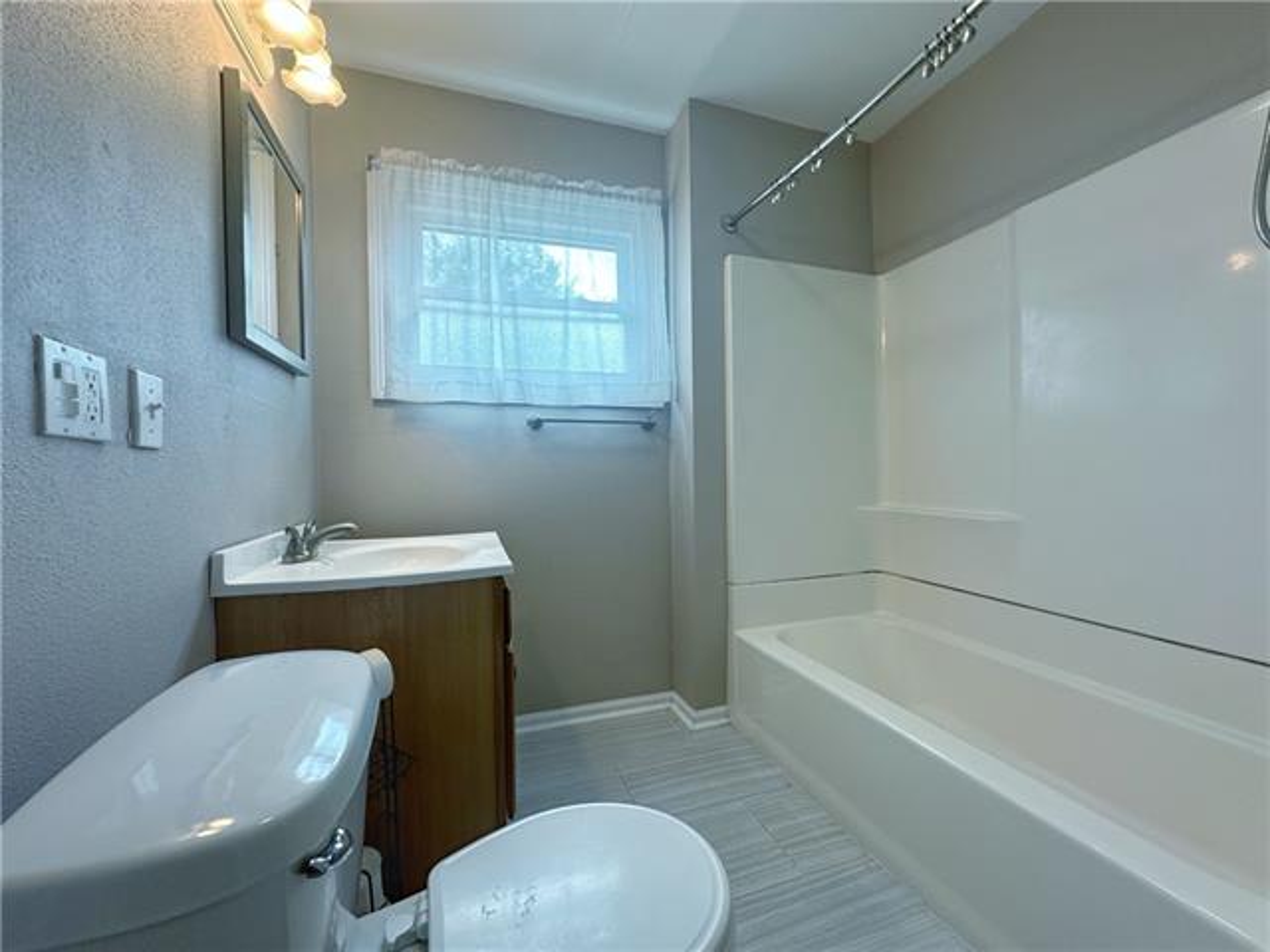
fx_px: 514
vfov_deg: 85.7
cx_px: 635
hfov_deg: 102.1
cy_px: 476
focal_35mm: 14
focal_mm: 2.22
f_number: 2.2
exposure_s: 1/120
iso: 64
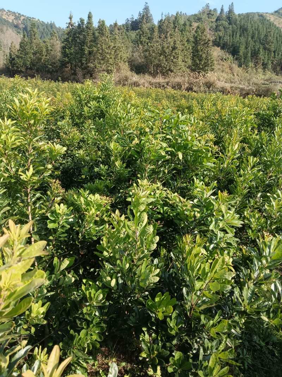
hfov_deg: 51.3
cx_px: 141
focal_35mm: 27
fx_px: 293
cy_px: 188
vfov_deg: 65.3
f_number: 1.8
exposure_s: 1/900
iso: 388
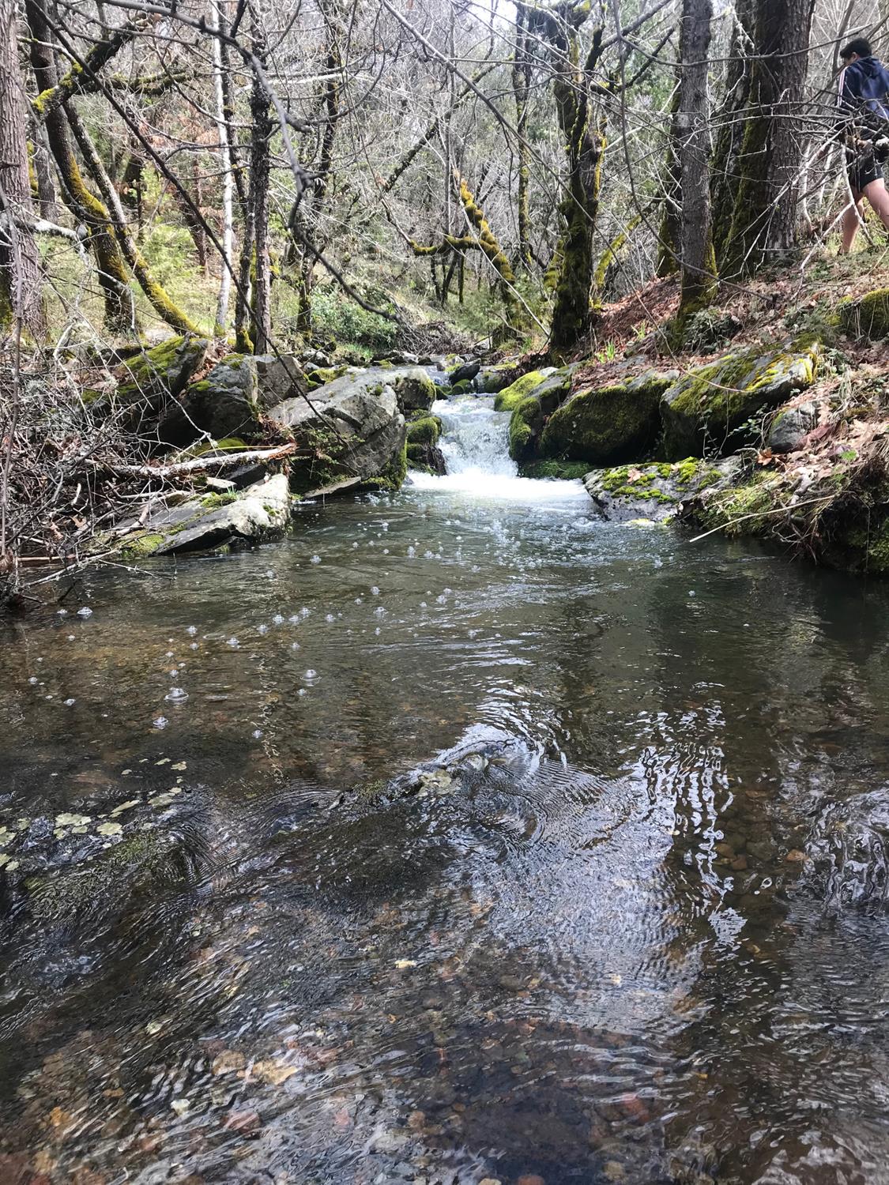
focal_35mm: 28
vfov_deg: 63.4
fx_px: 959
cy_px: 592
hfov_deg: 49.7
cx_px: 444
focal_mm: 3.99
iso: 20
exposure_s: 1/351
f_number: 1.8
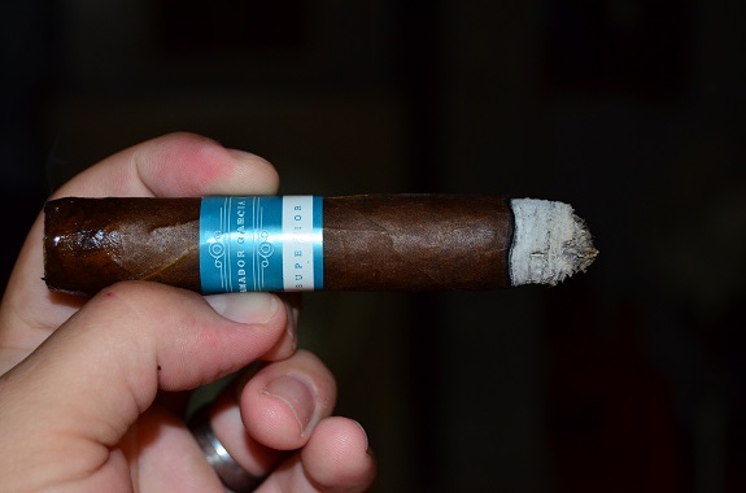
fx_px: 1705
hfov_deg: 24.7
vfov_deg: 16.5
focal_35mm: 82
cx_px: 373
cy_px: 246
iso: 1400
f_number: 5.6
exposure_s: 1/60
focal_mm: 55
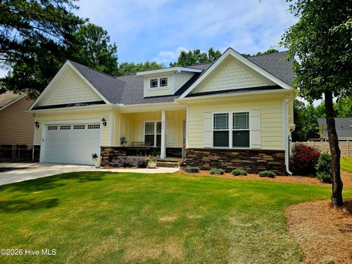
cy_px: 132
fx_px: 234
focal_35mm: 23
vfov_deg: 58.9
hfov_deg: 73.9
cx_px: 176
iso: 25
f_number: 1.8
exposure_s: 1/2500
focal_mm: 5.4
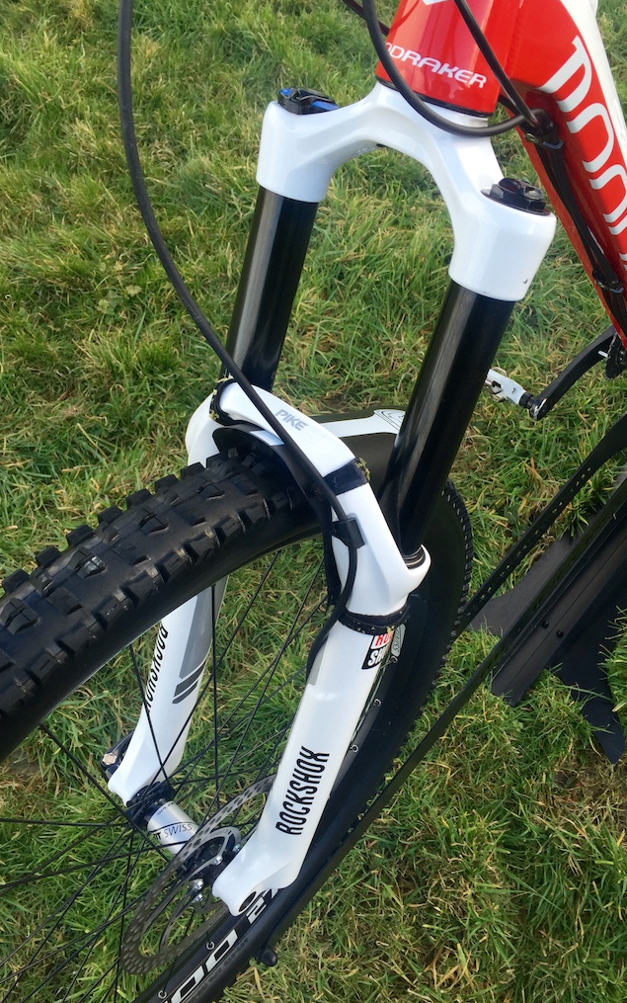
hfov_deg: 40.6
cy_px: 503
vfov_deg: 61.2
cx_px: 351
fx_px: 847
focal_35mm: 31
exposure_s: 1/241
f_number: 2.2
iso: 32
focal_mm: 4.15
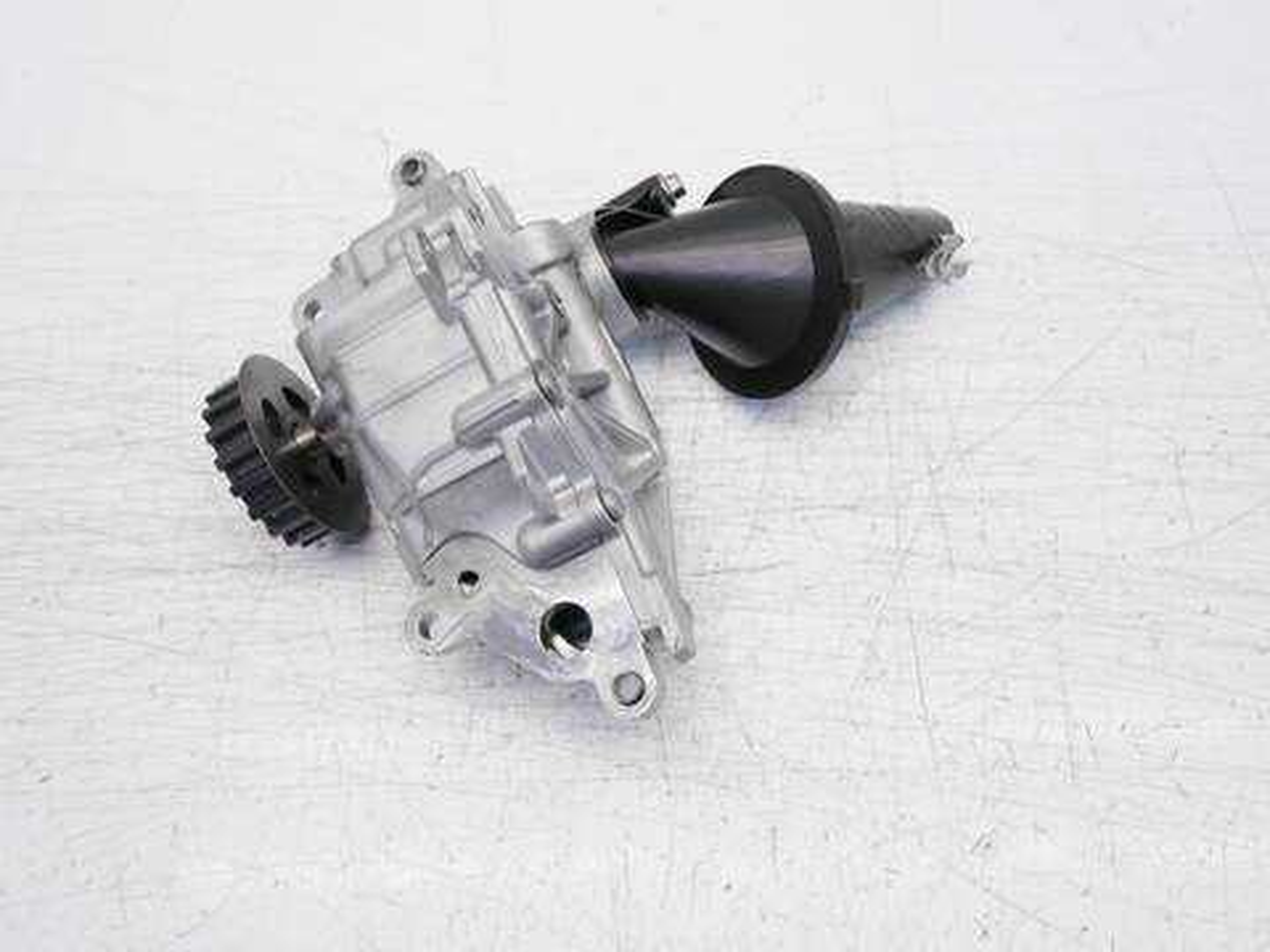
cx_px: 635
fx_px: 1174
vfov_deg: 44.2
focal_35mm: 32
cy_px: 476
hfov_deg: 56.8
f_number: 4
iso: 200
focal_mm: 16
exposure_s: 1/100
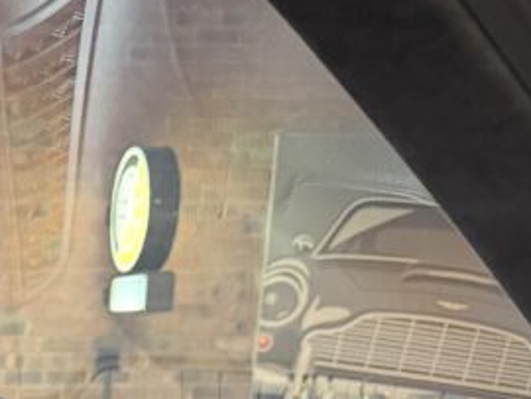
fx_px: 1397
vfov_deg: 14.2
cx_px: -370
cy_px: 745
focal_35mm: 91
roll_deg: +0.7
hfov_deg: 18.0
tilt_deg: -14.8
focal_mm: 6.76
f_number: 1.78
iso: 800
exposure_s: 1/50
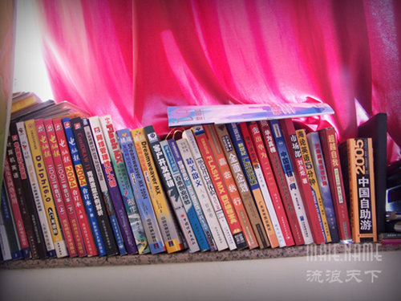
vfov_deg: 36.0
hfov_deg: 46.8
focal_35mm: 40
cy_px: 150
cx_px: 200
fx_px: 463
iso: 140
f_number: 2.8
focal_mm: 6.7
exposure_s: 1/8
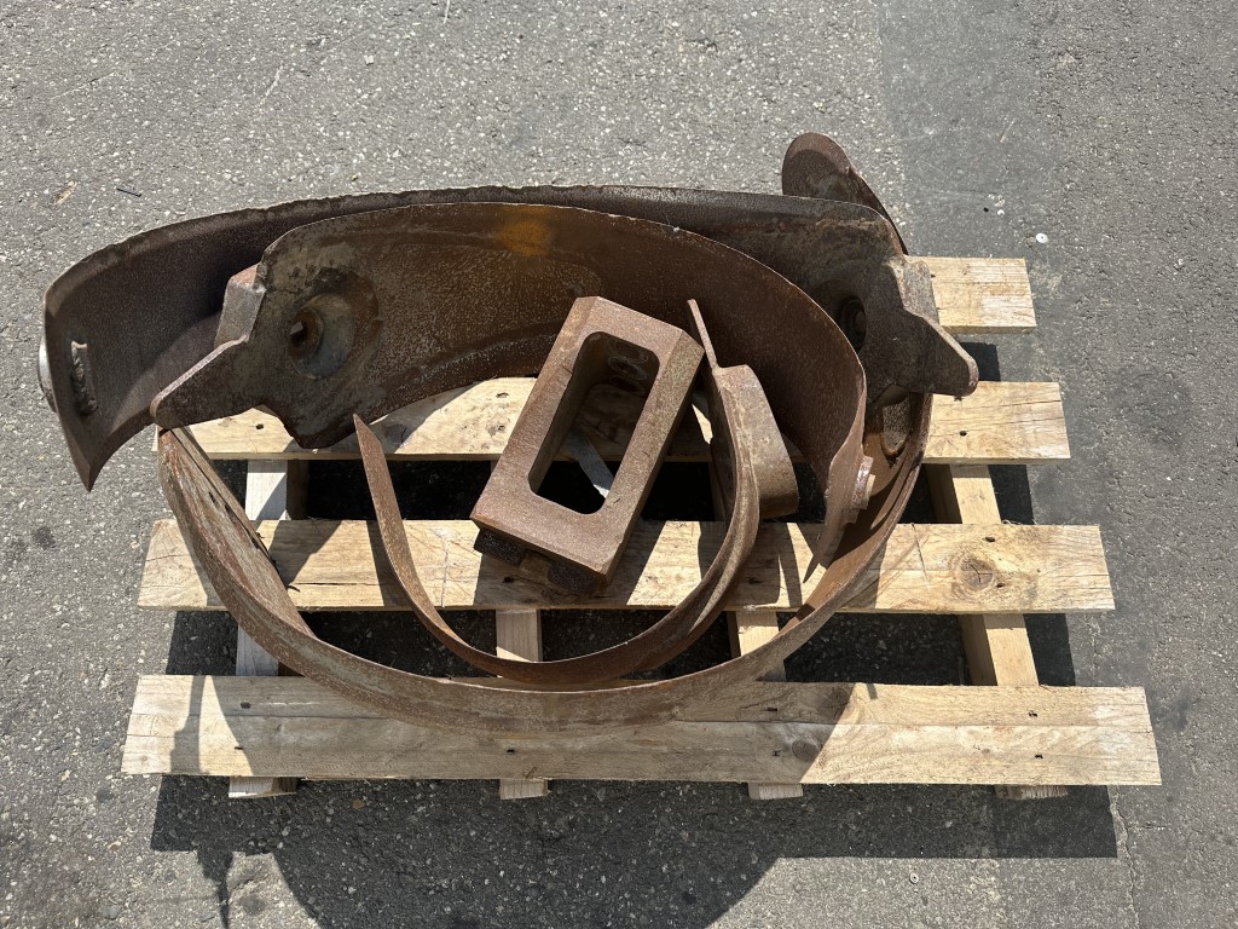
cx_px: 619
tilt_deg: -69.7
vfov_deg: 56.8
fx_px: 858
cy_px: 464
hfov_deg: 71.6
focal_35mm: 24
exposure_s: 1/2967
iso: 80
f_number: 1.78
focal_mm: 6.86
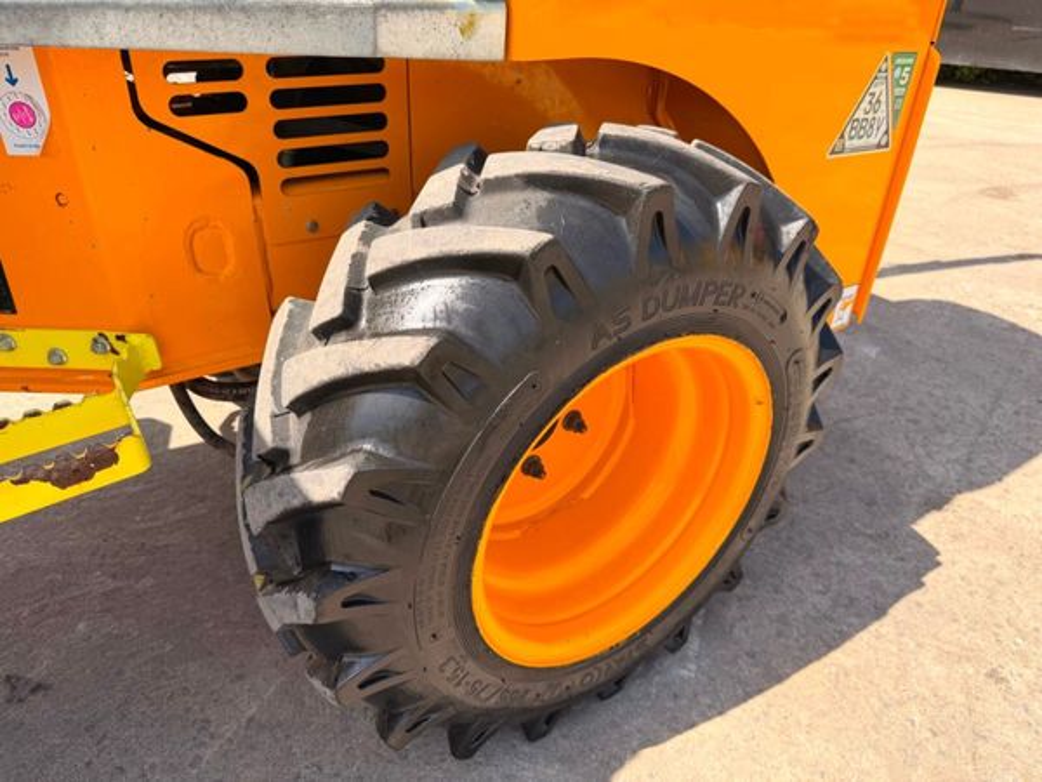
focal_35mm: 24
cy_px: 391
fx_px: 722
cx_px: 521
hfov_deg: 71.6
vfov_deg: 56.8
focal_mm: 6.76
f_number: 1.78
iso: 80
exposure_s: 1/1271
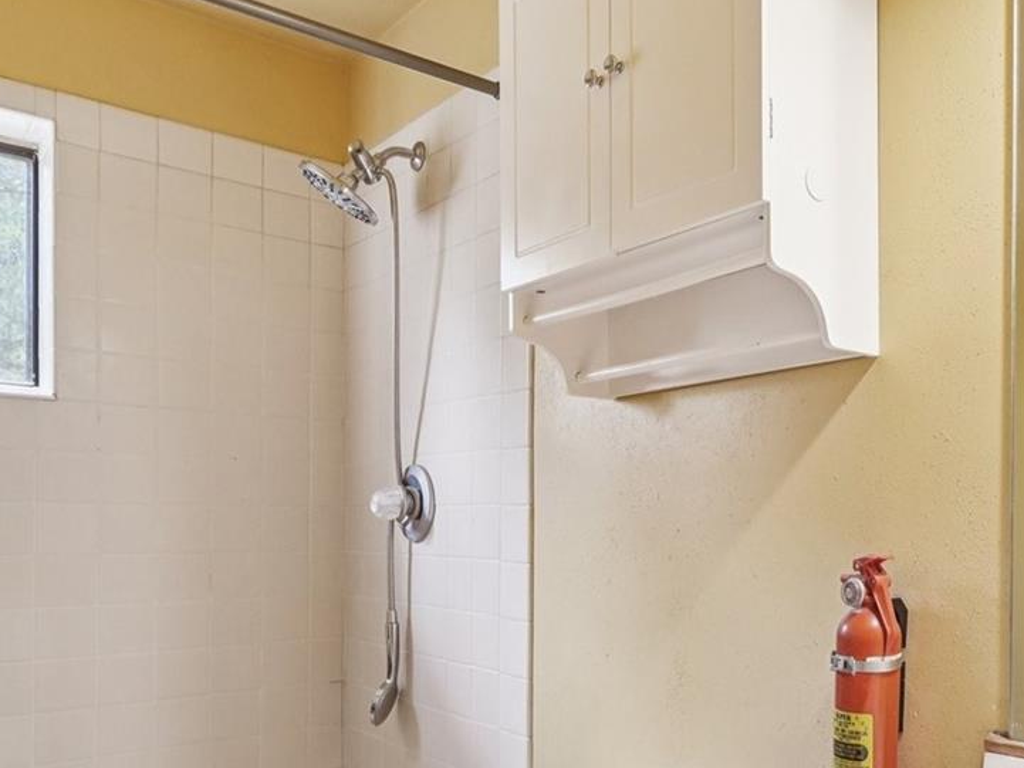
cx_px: 773
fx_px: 947
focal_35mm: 32
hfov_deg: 54.1
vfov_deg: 43.4
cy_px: 525
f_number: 8
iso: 800
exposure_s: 1/10
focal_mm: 10
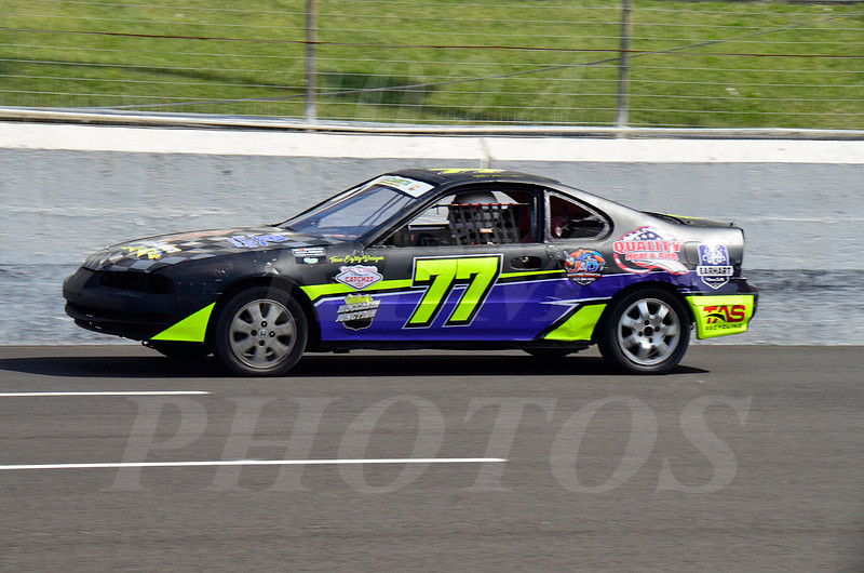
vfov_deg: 9.6
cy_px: 286
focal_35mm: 142
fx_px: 3413
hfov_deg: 14.4
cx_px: 432
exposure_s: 1/800
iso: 1000
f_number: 13
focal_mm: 95
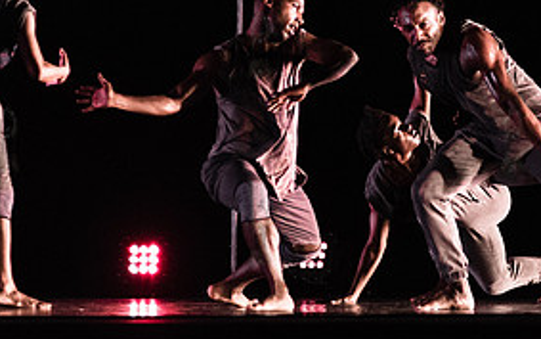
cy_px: 125
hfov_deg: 4.2
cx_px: 361
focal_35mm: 504
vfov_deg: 2.6
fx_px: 7432
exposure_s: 1/500
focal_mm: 185
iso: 4000
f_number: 2.8
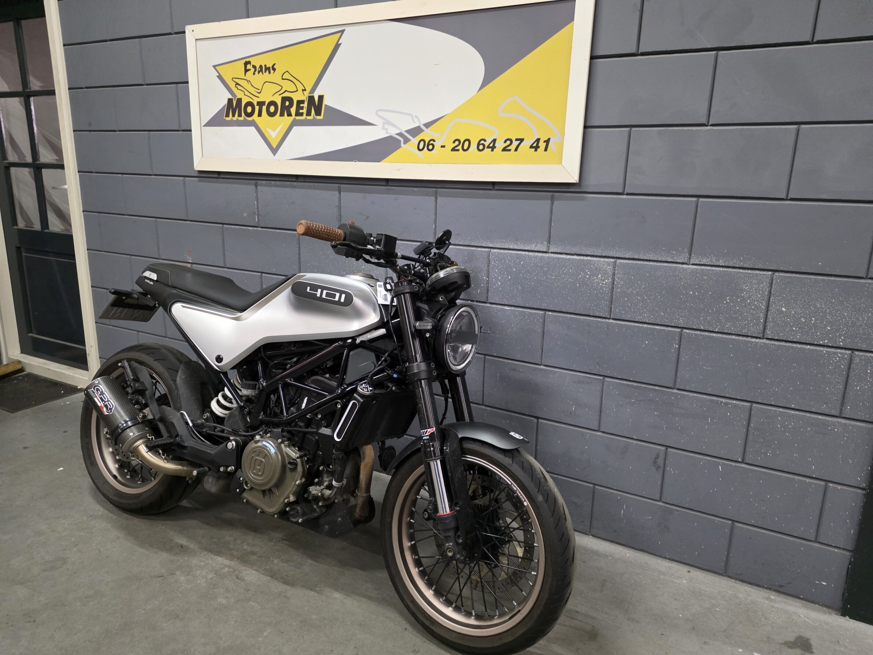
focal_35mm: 23
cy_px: 328
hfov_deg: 73.9
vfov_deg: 58.9
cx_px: 436
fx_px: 580
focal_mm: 6.25
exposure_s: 1/100
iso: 1250
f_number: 1.7
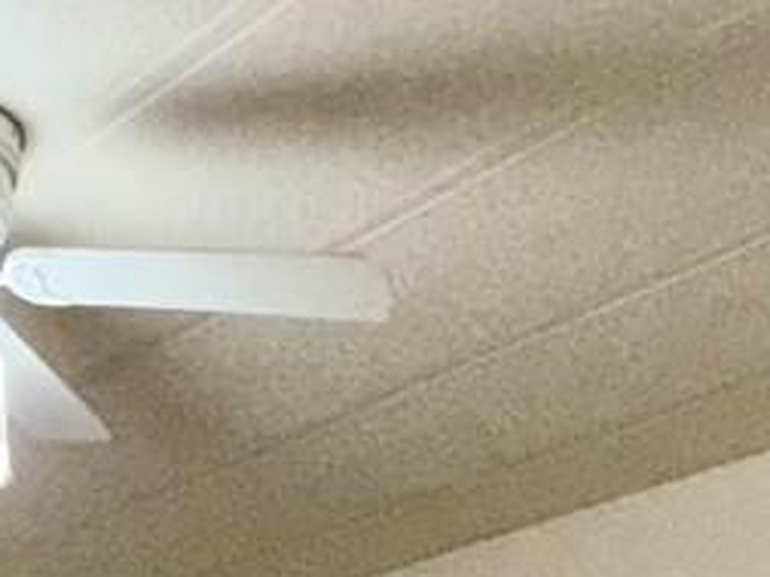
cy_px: 1514
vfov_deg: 12.1
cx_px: 232
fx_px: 1980
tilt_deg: -12.6
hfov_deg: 21.9
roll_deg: -0.4
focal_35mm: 89
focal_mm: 2.22
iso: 250
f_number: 2.2
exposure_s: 1/60
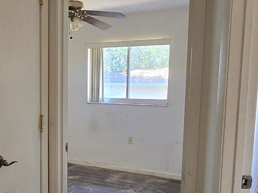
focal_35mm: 41
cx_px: 69
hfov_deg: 44.5
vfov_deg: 34.8
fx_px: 306
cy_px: 128
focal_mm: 2.2
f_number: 2.2
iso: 160
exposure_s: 1/60
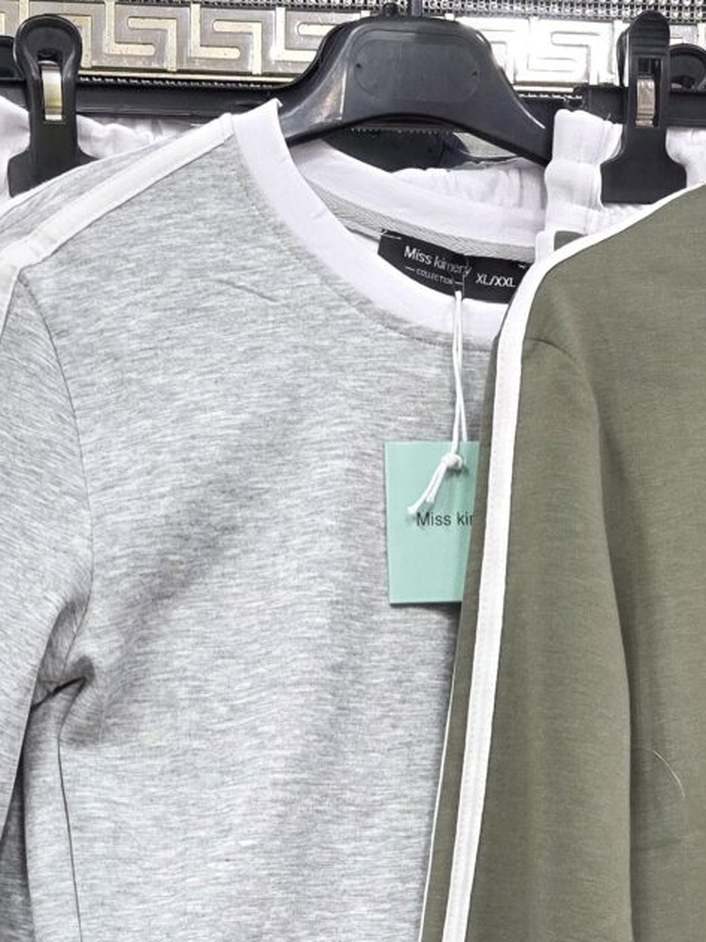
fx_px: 1904
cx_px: 307
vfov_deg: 24.3
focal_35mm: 70
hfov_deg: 21.0
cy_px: 1227
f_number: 1.7
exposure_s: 1/100
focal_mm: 6.3
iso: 160
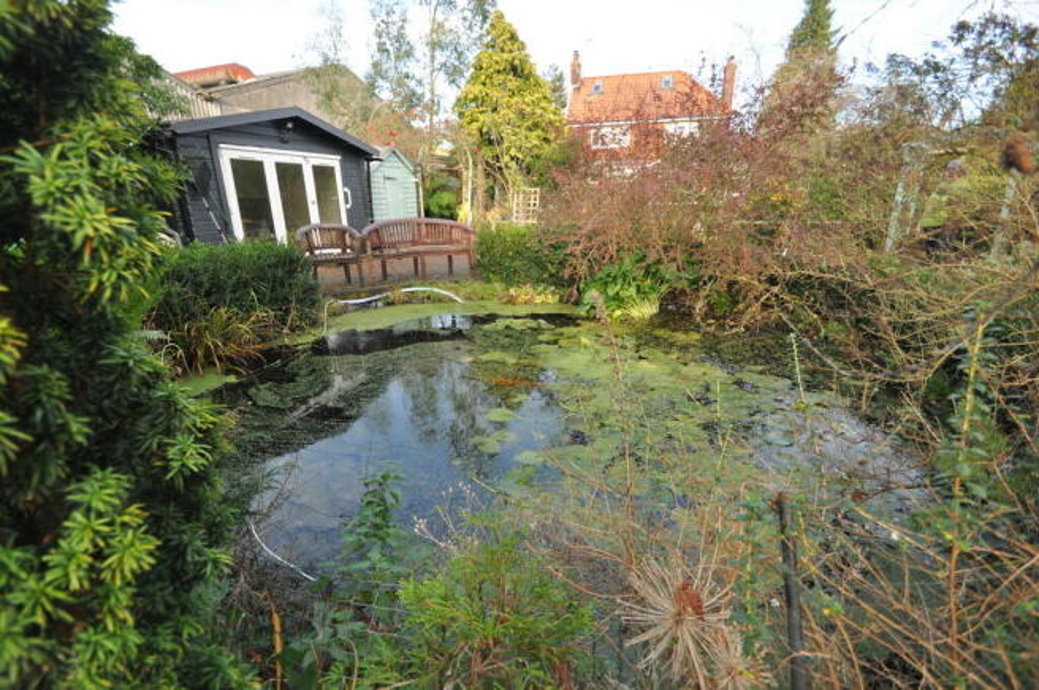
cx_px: 520
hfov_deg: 100.4
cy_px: 345
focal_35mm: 15
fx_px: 432
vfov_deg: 77.2
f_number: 4
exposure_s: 1/250
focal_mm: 10
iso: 400
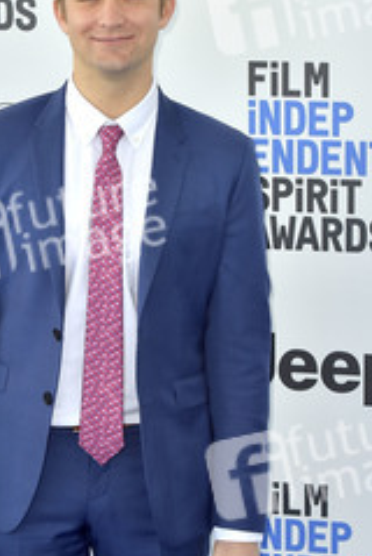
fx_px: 1808
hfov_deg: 11.7
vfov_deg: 17.4
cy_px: 349
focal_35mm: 117
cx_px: 115
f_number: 6.3
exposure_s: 1/320
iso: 500
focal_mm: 70
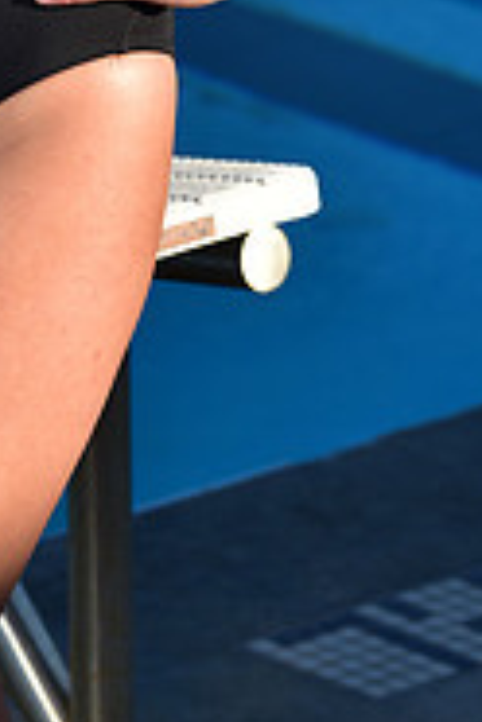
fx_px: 6567
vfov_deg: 6.2
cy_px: -272
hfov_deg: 4.2
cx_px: -115
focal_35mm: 327
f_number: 5.6
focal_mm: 105
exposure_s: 1/250
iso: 64
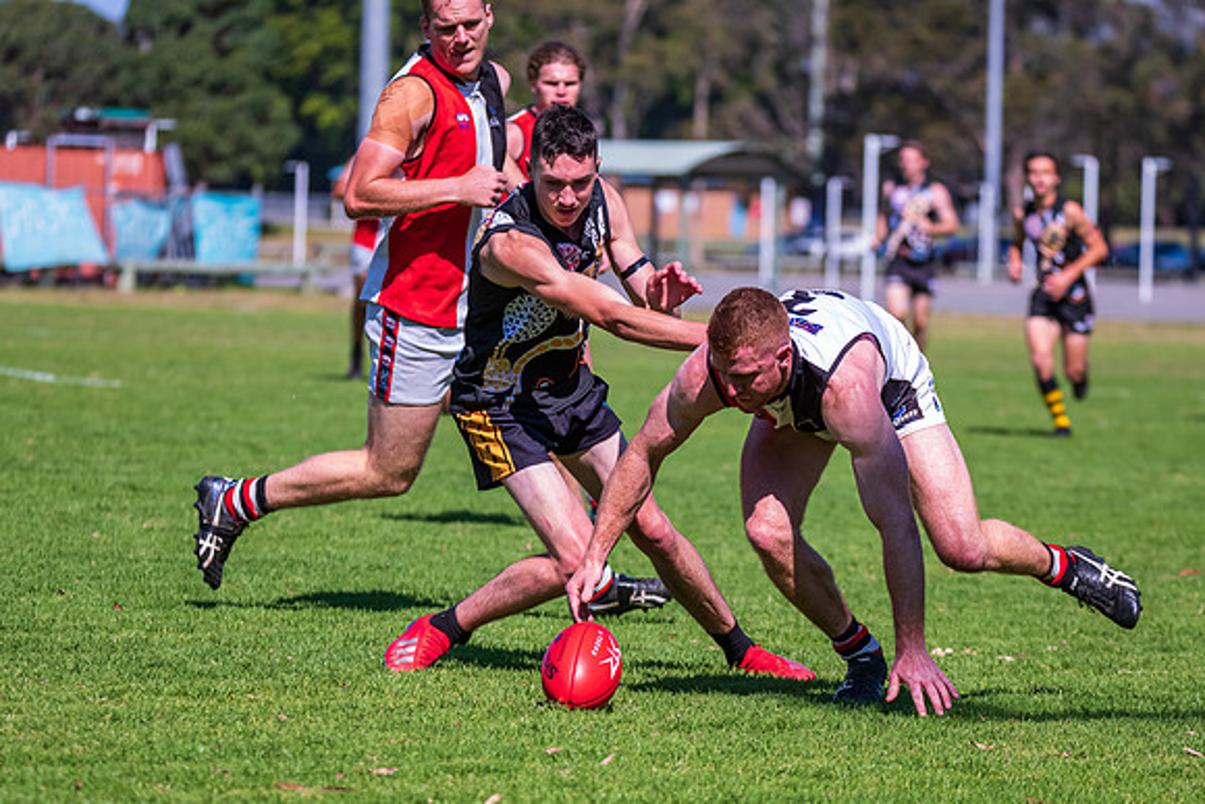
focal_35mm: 240
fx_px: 8026
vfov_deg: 5.7
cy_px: 459
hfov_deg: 8.6
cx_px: 630
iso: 800
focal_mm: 210
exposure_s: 1/3200
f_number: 6.3
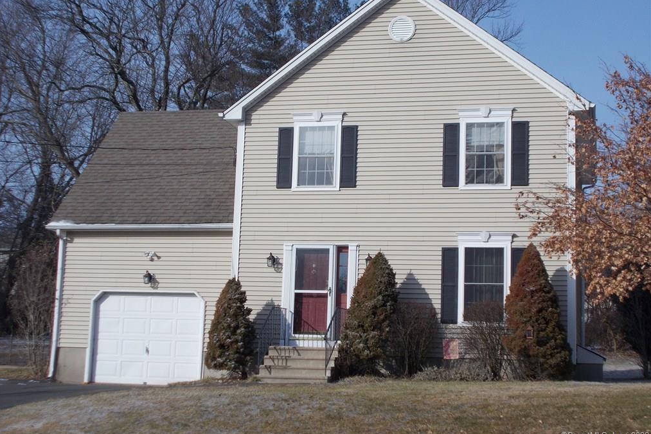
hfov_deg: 32.9
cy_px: 195
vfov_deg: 22.2
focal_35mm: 61
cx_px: 325
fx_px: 1103
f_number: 12.3
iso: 80
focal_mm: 10.3
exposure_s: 1/125
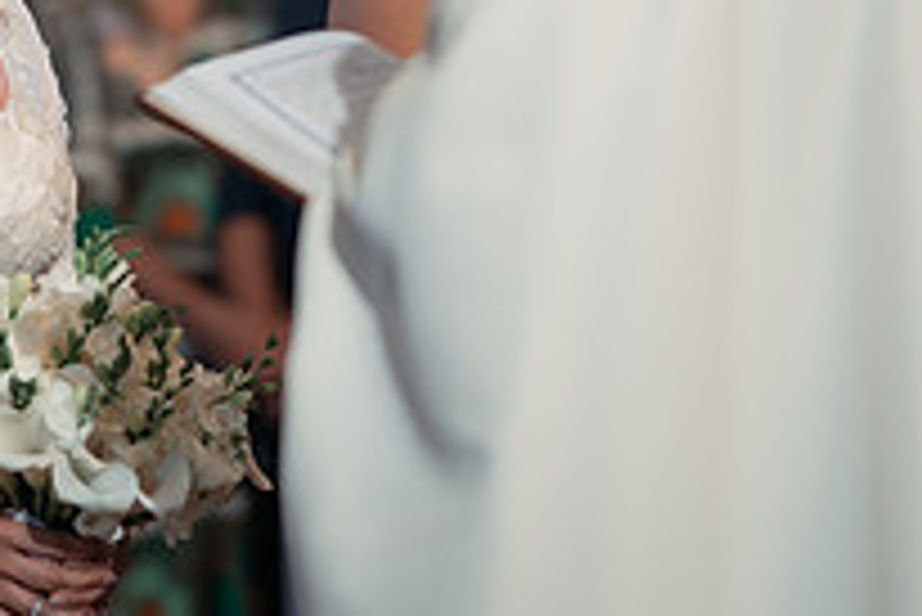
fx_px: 6151
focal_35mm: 240
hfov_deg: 8.5
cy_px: -45
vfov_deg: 5.7
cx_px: 58
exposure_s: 1/200
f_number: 1.8
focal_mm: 85
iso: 1600
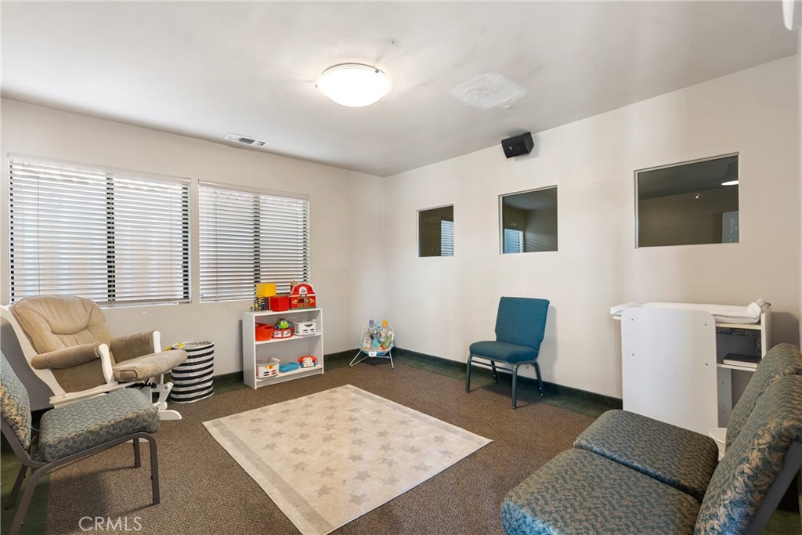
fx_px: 356
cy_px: 268
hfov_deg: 96.7
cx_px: 401
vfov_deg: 73.8
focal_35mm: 16
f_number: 9
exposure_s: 1/2
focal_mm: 16
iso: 320
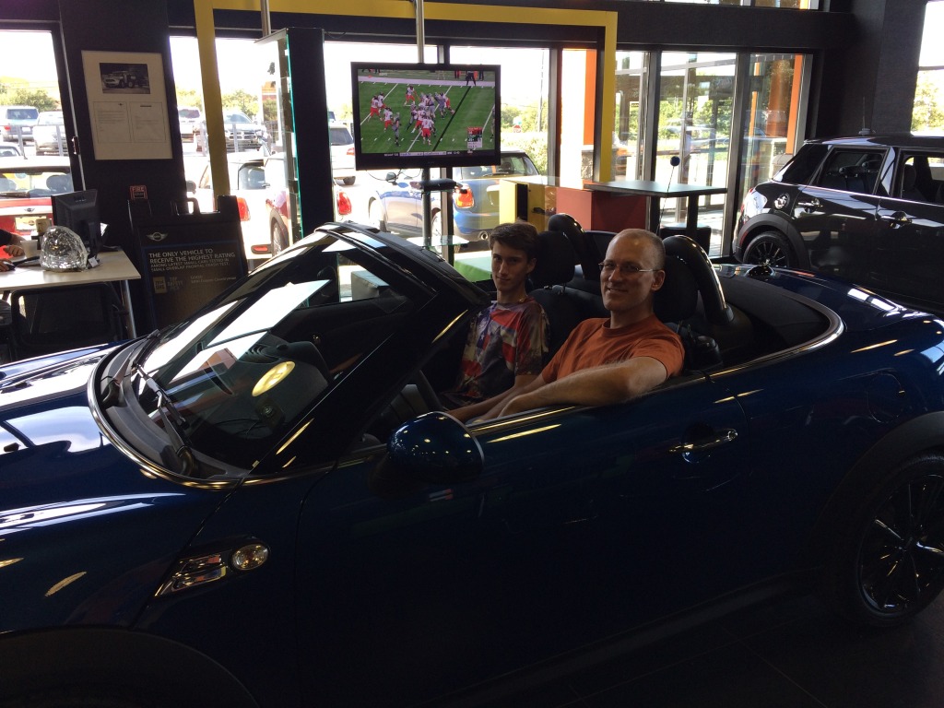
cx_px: 472
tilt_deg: -17.6
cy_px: 354
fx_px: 791
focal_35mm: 29
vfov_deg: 48.2
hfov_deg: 61.7
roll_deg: +1.0
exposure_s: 1/60
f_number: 2.2
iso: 40
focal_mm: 4.15
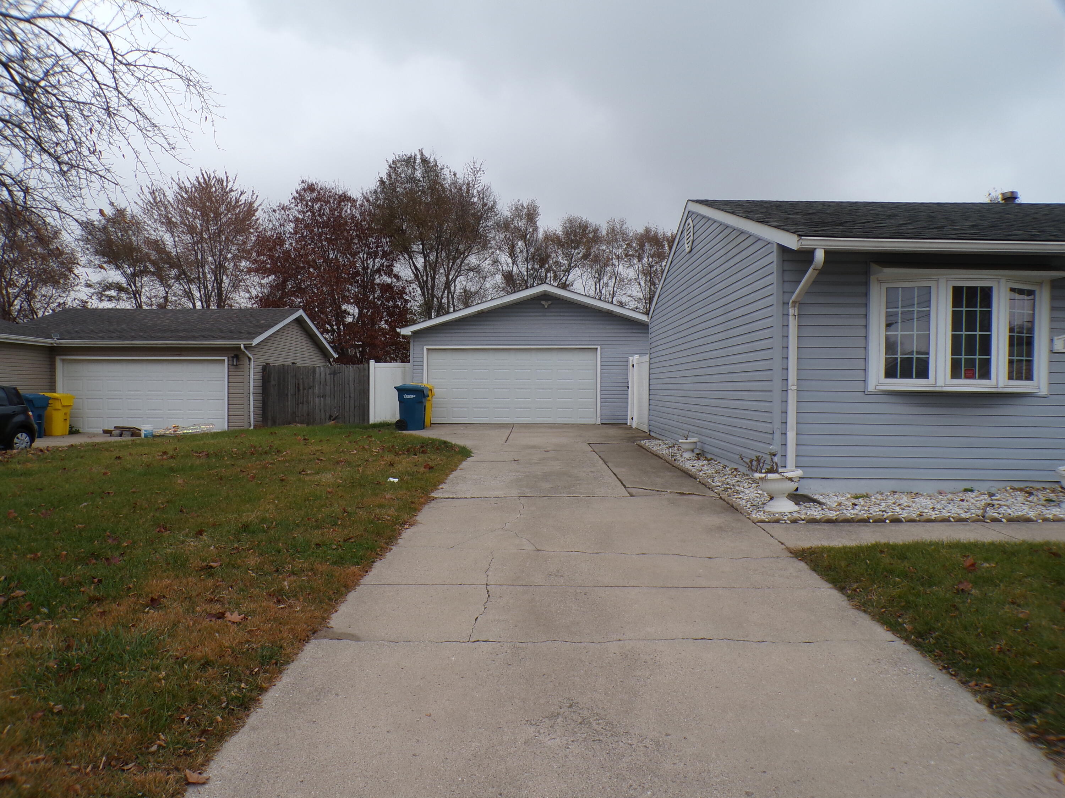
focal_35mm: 24
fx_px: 738
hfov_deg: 71.6
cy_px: 399
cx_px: 532
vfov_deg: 56.8
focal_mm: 4.3
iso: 100
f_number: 4.4
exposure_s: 1/250
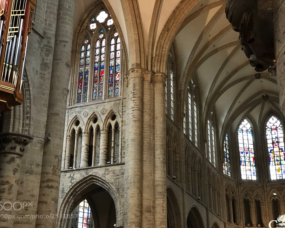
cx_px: 139
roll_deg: -0.8
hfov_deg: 34.2
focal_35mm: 55
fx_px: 464
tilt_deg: +23.6
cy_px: 116
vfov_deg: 27.6
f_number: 2.4
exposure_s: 1/17
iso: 160
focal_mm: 6
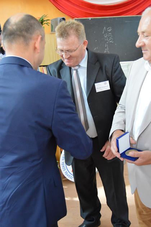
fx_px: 227
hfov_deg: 36.8
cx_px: 76
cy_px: 114
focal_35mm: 36
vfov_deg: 53.2
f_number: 3.8
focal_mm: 24
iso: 3200
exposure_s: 1/160
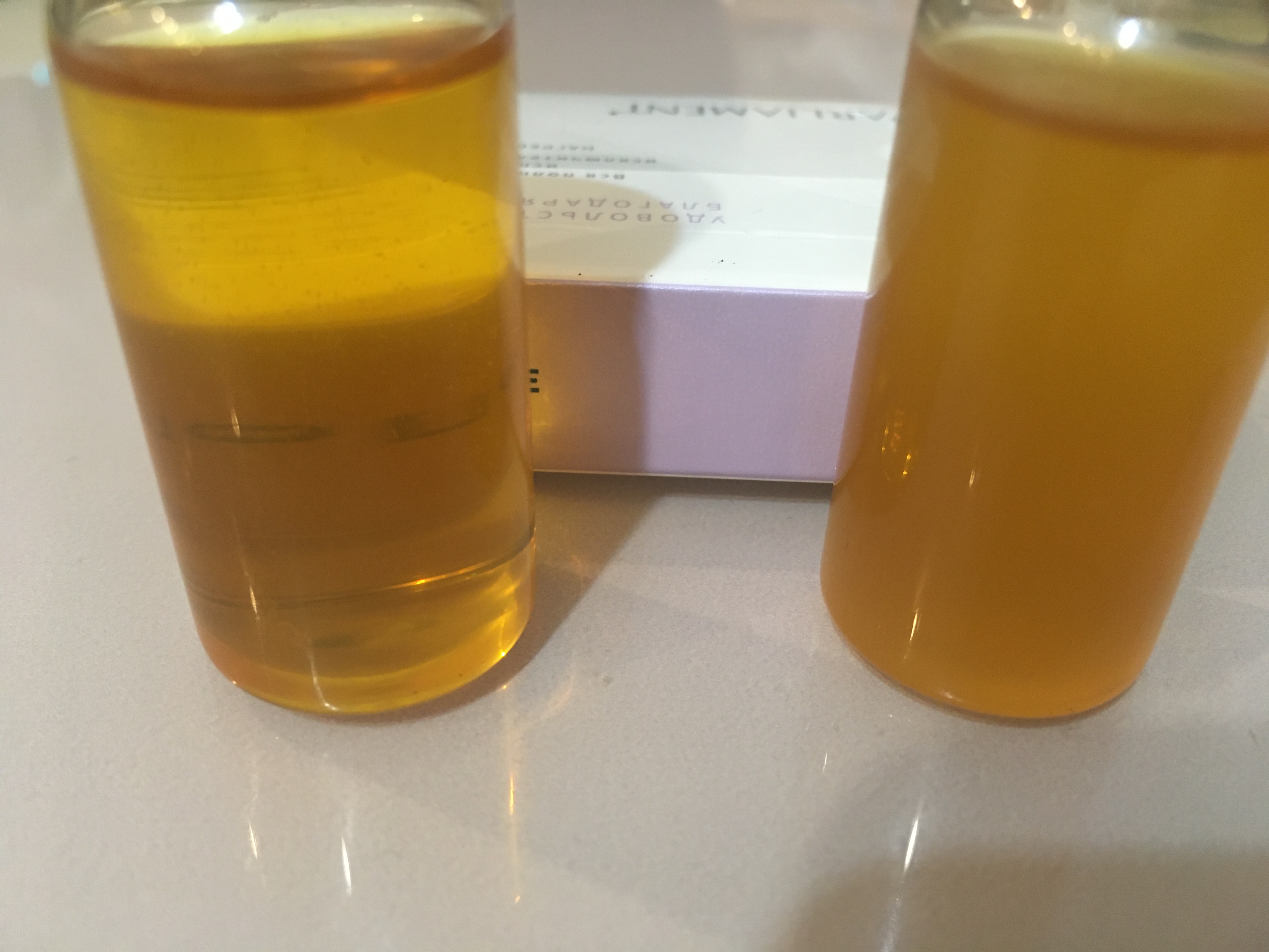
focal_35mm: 29
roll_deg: -2.2
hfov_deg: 61.7
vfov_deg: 48.2
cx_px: 634
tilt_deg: -35.7
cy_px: 476
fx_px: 1063
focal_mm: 4.15
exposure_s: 1/20
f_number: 2.2
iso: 200
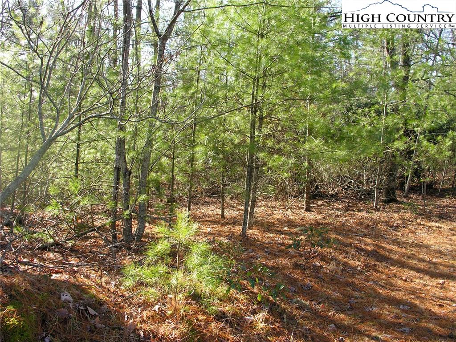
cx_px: 228
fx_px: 461
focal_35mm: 35
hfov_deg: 52.6
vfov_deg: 40.7
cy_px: 171
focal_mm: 8.9
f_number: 3.6
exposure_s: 1/60.7
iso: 50
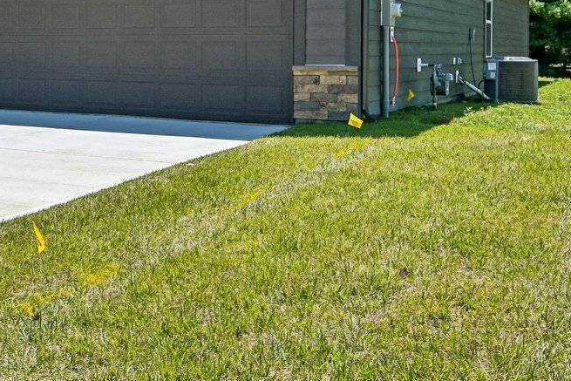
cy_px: 25
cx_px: 71
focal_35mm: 50
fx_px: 793
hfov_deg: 37.3
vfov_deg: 26.0
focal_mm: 16
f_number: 8
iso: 100
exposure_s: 1/500
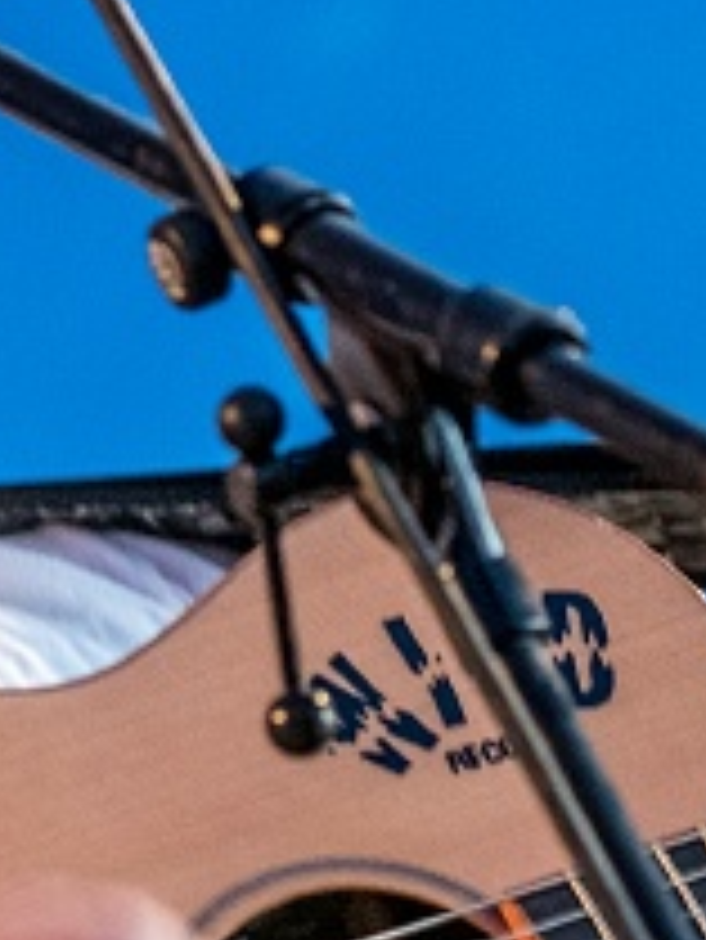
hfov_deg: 4.3
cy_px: 558
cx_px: -139
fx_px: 9454
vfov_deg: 5.7
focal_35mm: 348
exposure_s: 1/100
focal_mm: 70
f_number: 2.8
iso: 1250
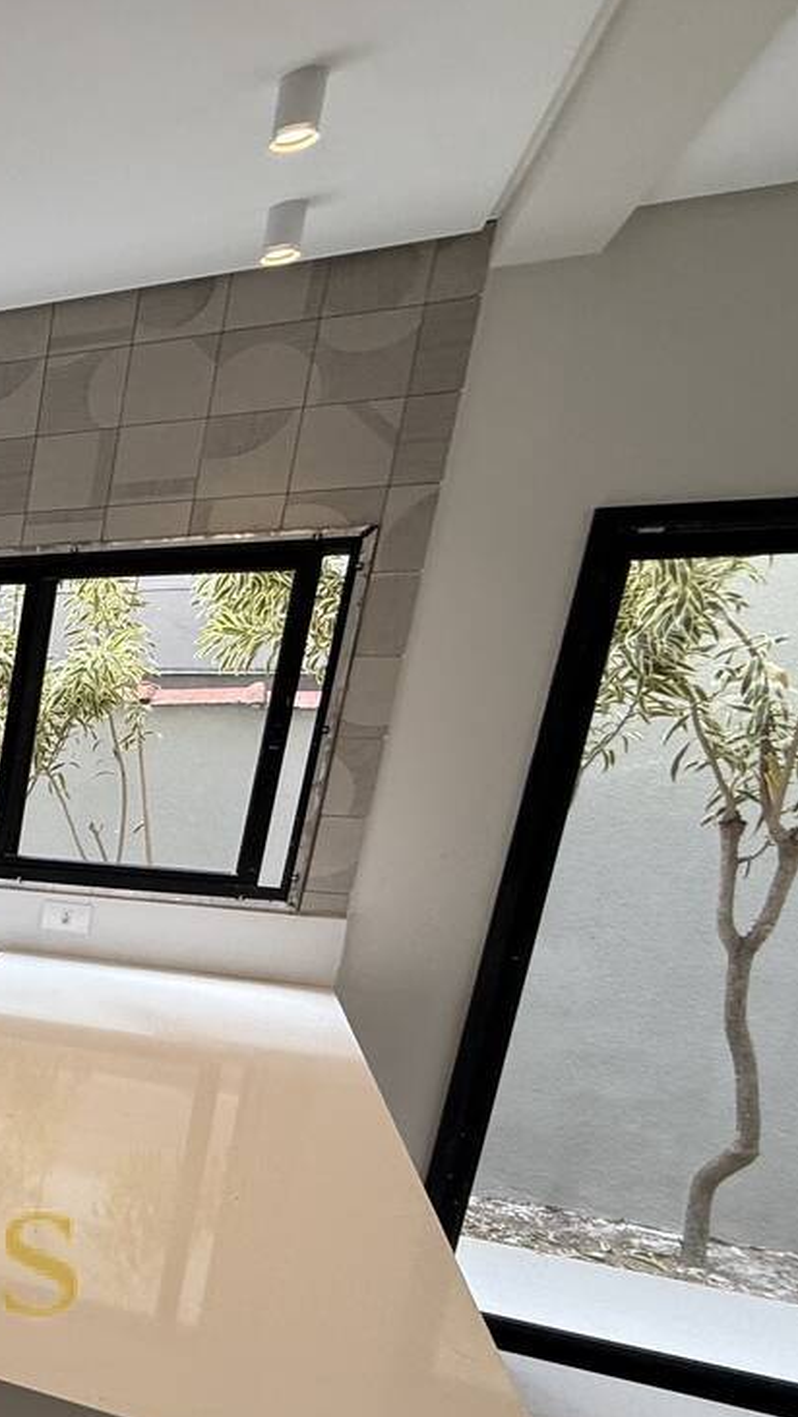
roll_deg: -1.2
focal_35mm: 30
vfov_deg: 62.0
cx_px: -552
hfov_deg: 24.0
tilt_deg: -12.2
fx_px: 1128
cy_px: 993
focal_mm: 2.22
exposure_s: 1/120
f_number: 2.2
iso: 64
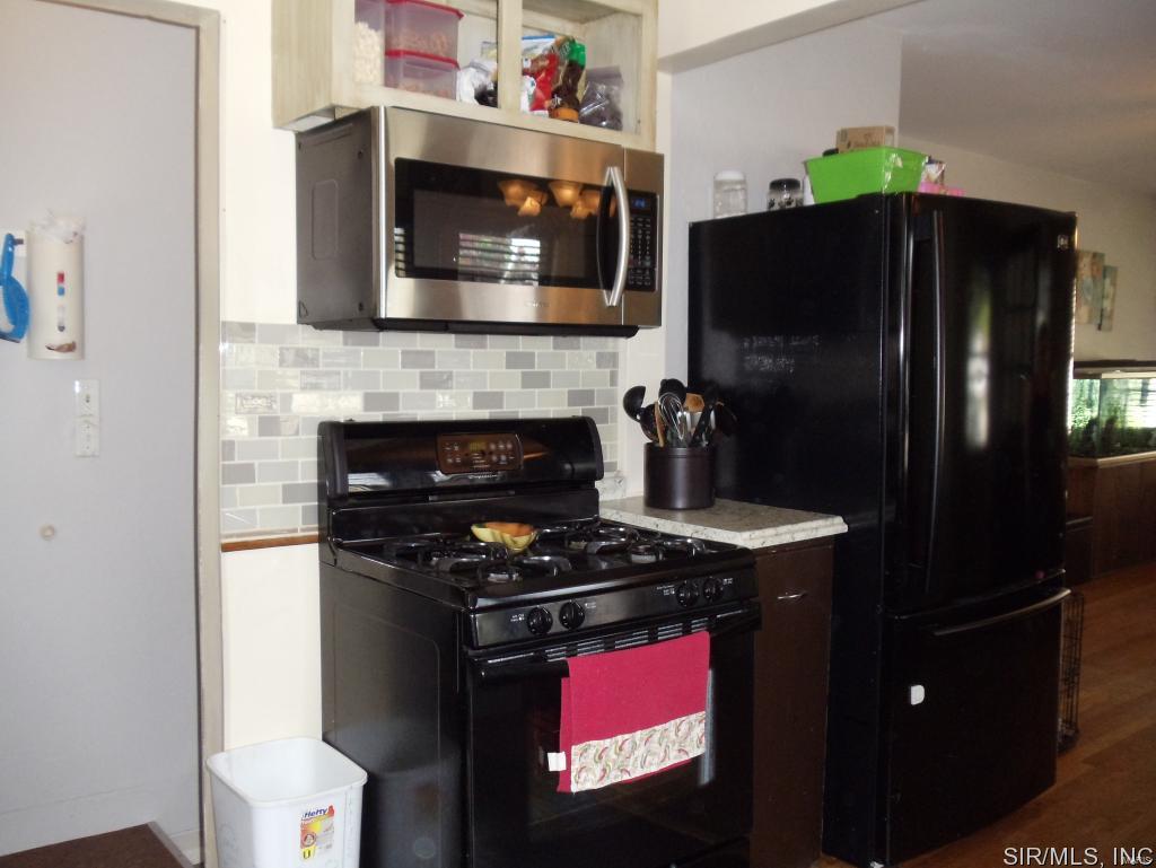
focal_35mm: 44
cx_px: 578
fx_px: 1470
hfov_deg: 42.9
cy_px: 434
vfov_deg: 32.9
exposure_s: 1/30
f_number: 3.5
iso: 400
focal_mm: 6
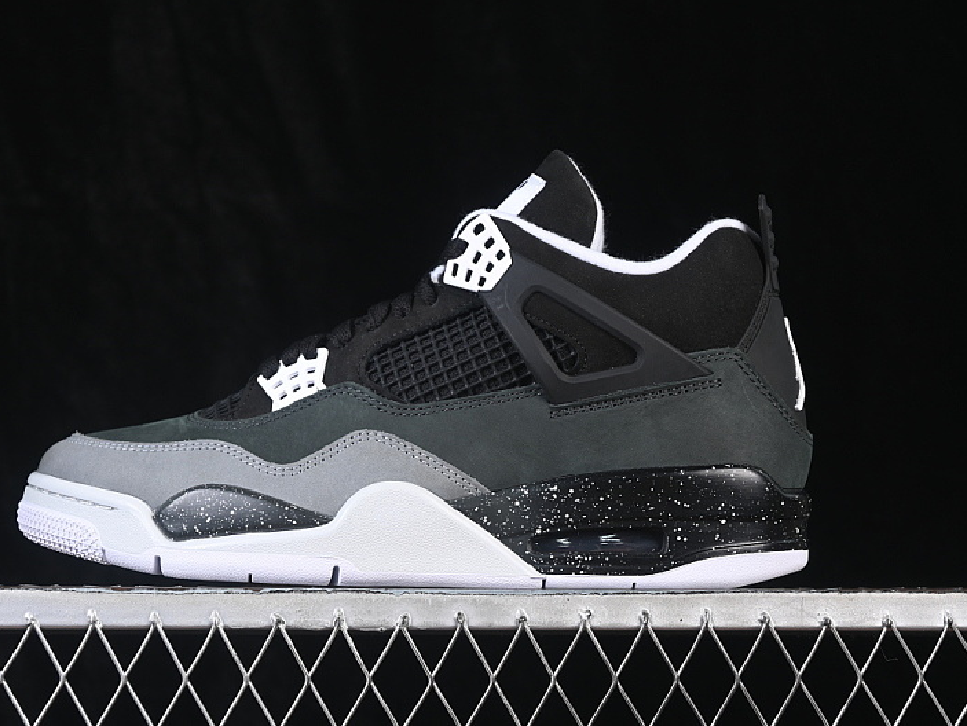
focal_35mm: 82
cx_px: 425
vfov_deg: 18.0
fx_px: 2292
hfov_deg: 23.8
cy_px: 361
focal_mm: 50
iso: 160
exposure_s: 1/60
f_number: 6.3
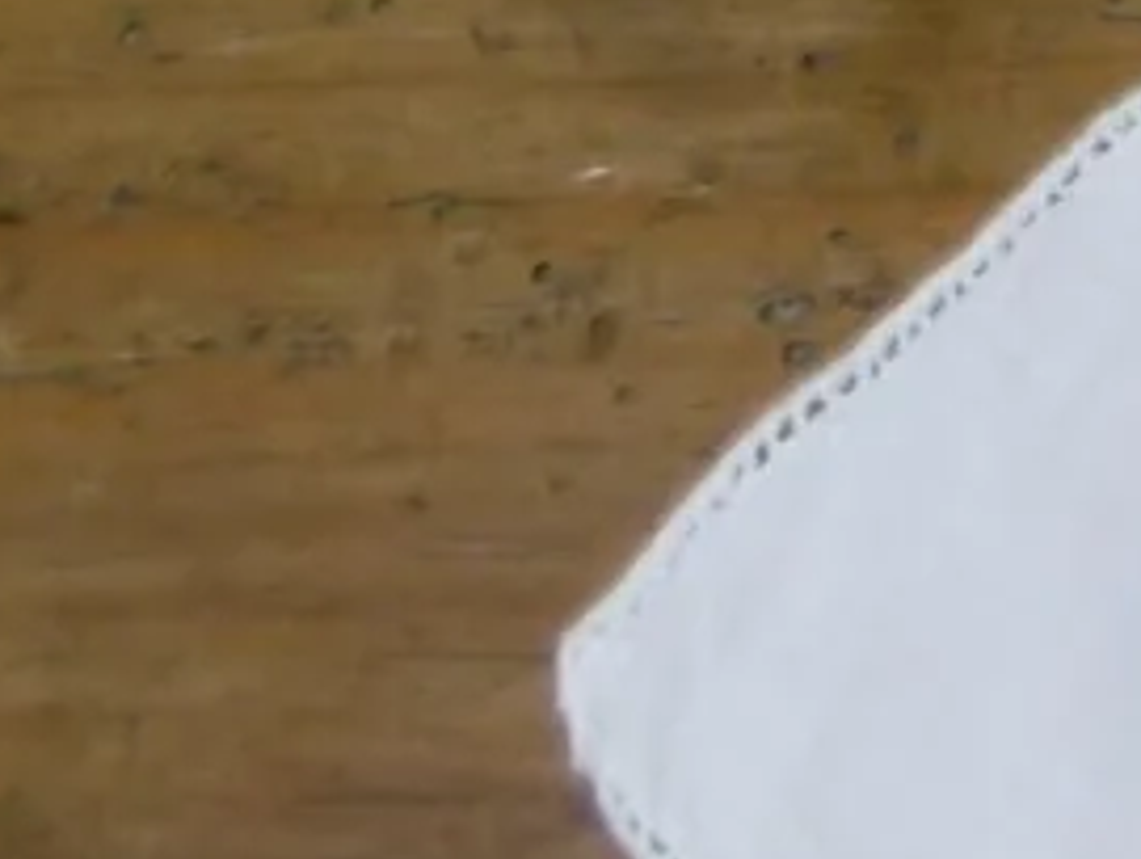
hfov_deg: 7.9
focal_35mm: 224
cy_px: -430
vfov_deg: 6.6
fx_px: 7393
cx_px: 3128
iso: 100
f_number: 3.7
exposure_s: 1/15
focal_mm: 6.8
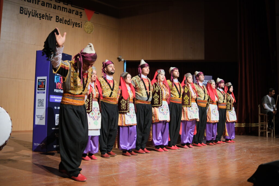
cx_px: 140
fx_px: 271
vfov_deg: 37.9
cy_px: 93
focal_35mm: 35
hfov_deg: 54.4
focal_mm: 23
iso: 800
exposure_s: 1/125
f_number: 1.2
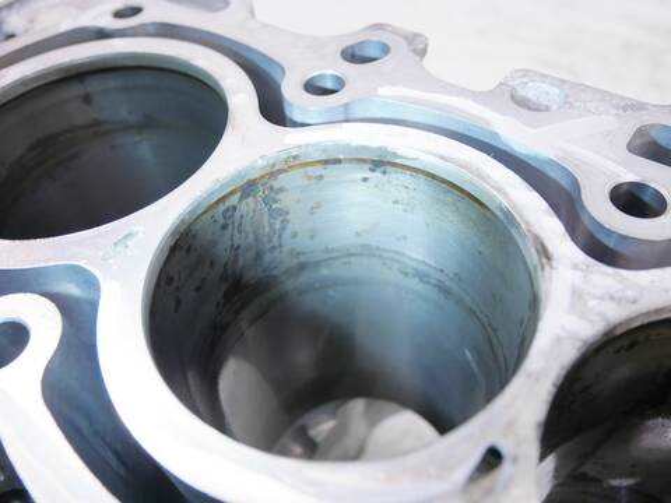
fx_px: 582
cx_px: 336
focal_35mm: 30
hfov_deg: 60.0
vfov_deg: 46.8
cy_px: 252
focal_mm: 15
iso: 400
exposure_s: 1/60
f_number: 3.7
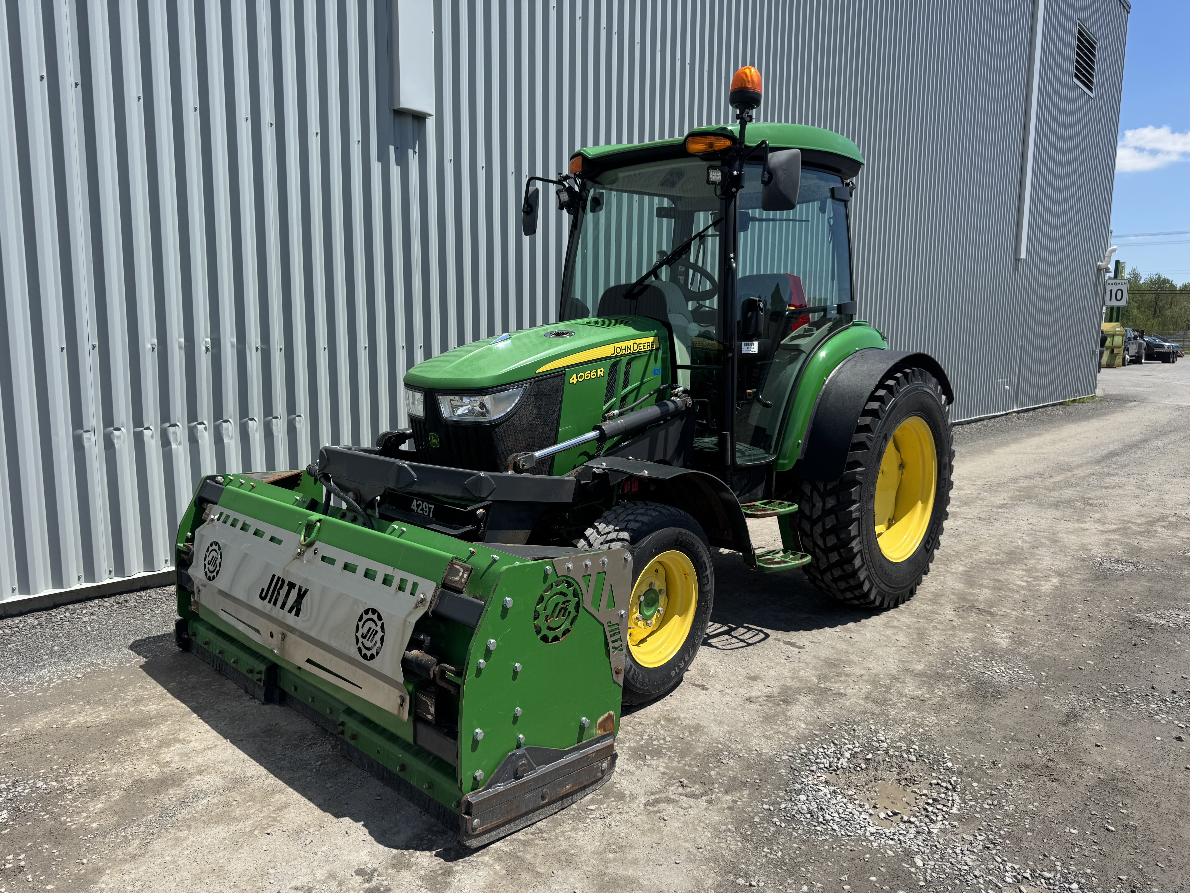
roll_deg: +0.7
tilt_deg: -7.2
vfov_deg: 56.8
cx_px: 595
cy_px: 446
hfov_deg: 71.6
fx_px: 825
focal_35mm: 24
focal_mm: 6.76
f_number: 1.78
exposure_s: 1/4310
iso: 80
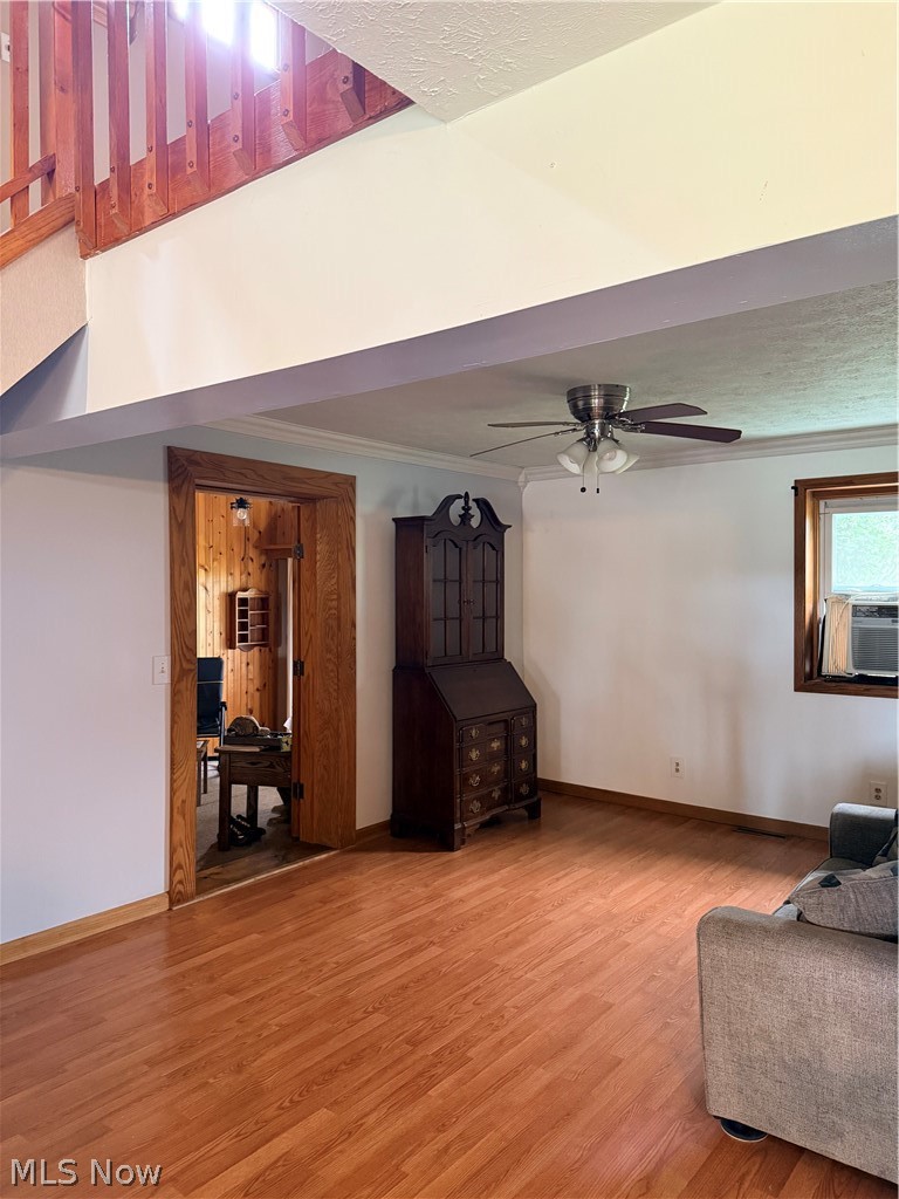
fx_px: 831
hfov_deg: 56.8
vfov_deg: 71.6
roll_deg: -0.1
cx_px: 450
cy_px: 600
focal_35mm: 24
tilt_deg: +0.0
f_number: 1.78
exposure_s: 1/60
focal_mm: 6.76
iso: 400
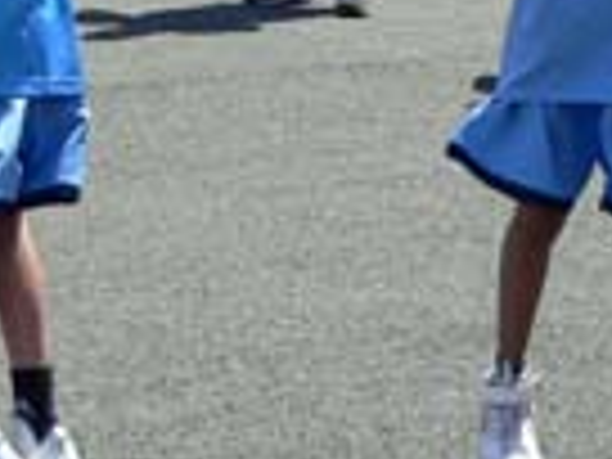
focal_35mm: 218
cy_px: 112
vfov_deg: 6.8
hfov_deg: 9.1
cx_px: 351
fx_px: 3854
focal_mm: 11
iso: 80
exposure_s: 1/640
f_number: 3.7
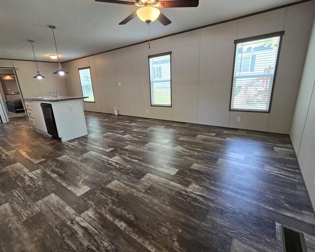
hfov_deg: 96.8
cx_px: 154
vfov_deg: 84.0
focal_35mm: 15
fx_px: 140
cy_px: 126
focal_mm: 2.2
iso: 125
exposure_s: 1/60
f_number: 2.2
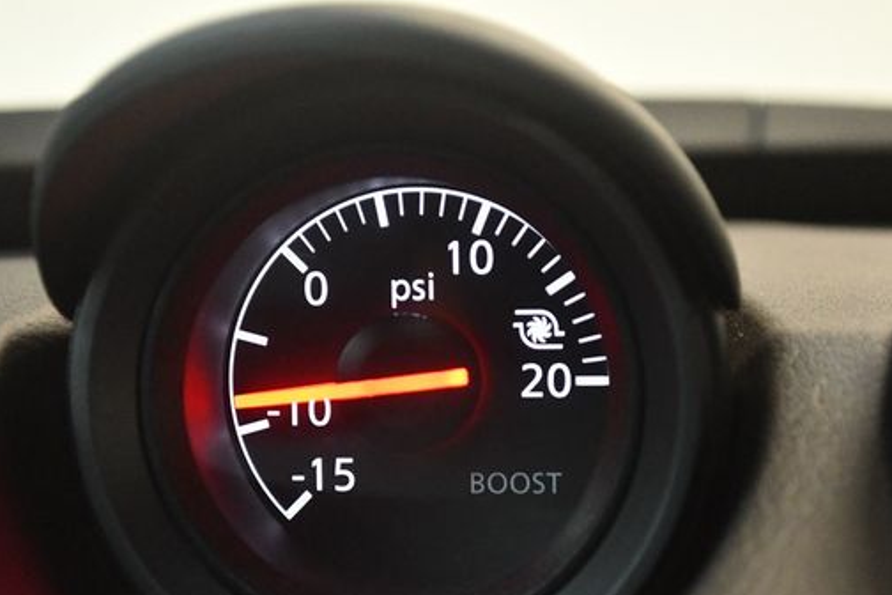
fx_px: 2577
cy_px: 361
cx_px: 418
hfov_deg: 19.6
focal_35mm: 104
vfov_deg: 13.2
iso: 6400
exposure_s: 1/60
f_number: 5.6
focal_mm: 55
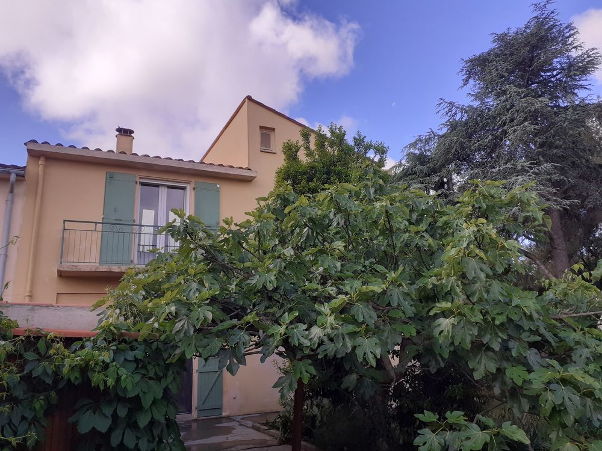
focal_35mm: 27
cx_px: 301
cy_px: 226
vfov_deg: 51.4
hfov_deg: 65.3
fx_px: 470
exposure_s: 1/1054
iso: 40
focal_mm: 3.6
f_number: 1.9
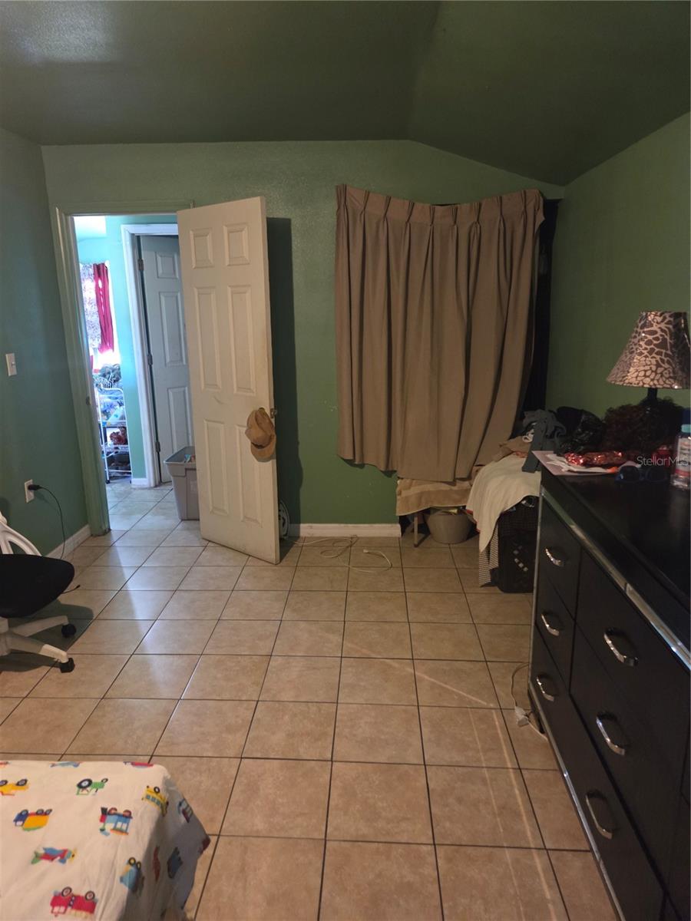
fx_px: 612
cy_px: 460
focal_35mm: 23
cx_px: 346
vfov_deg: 73.9
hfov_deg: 58.9
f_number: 1.8
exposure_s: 1/60
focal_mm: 5.4
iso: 1250
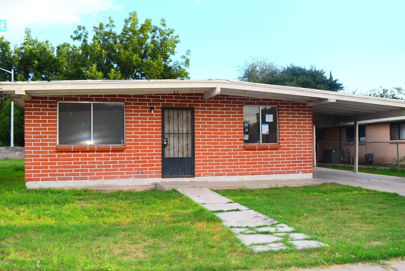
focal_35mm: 34
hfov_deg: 55.1
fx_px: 388
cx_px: 202
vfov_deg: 38.4
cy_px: 136
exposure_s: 1/125
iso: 125
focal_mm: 23
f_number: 5.6
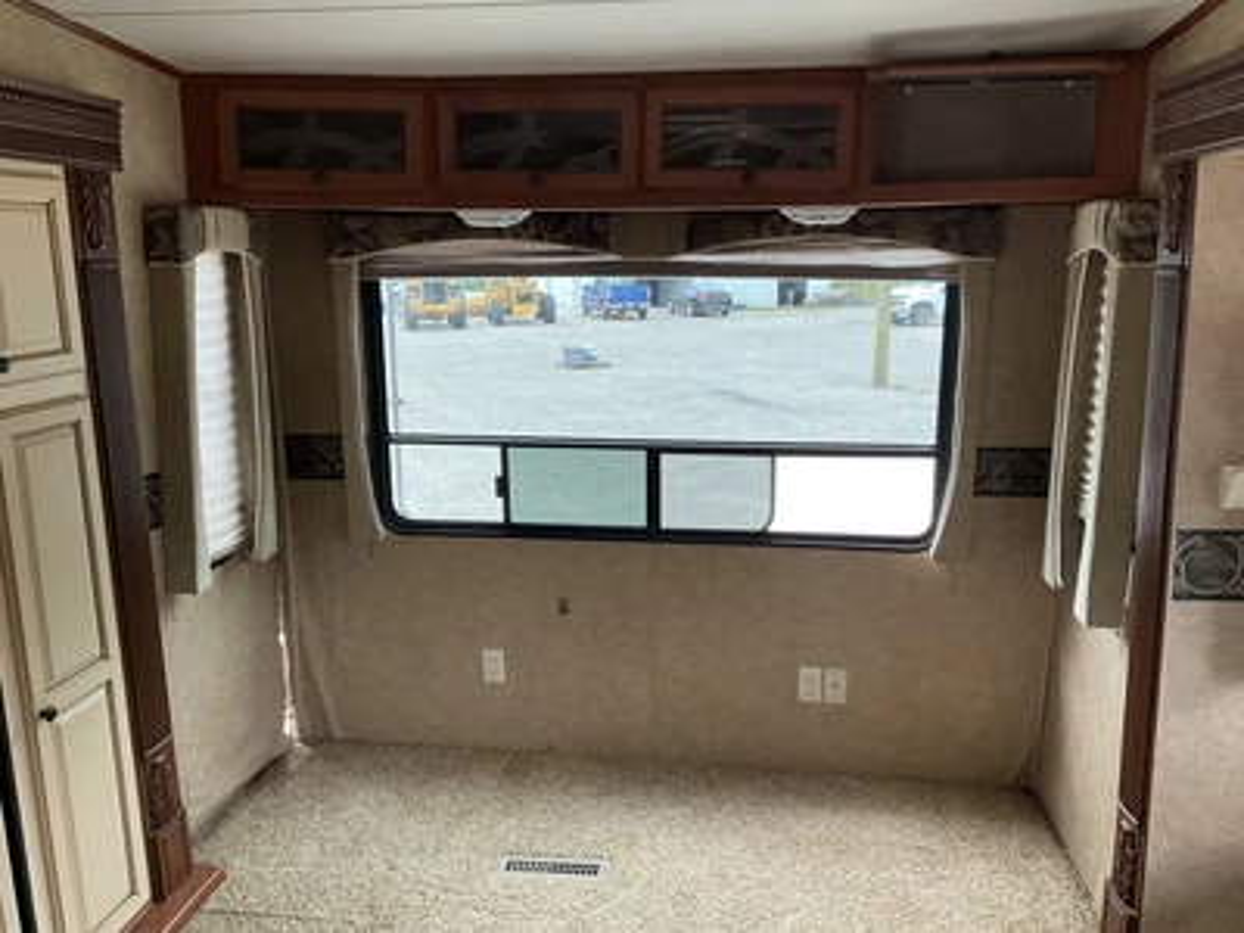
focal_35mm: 29
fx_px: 1042
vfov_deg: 48.2
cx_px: 622
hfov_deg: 61.7
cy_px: 466
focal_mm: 3
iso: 64
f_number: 1.8
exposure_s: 1/72
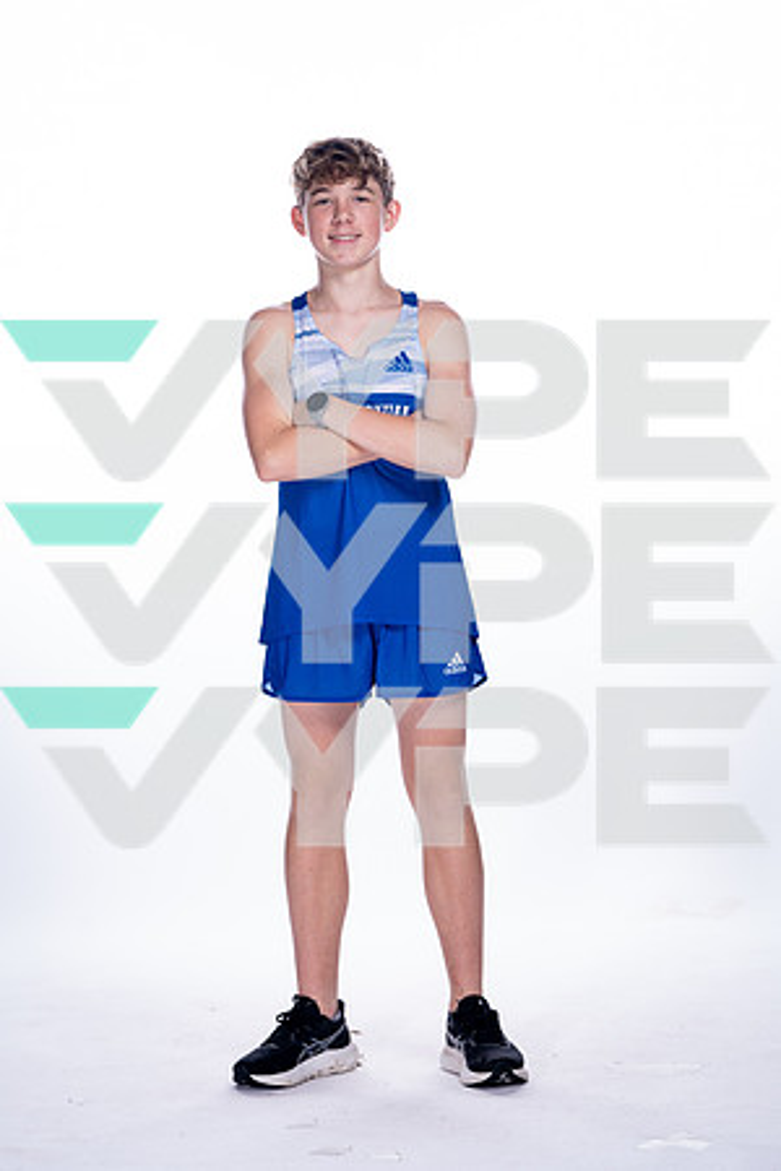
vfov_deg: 16.8
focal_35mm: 122
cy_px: 586
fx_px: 3970
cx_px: 390
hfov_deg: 11.2
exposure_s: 1/250
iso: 800
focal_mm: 122
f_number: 5.6
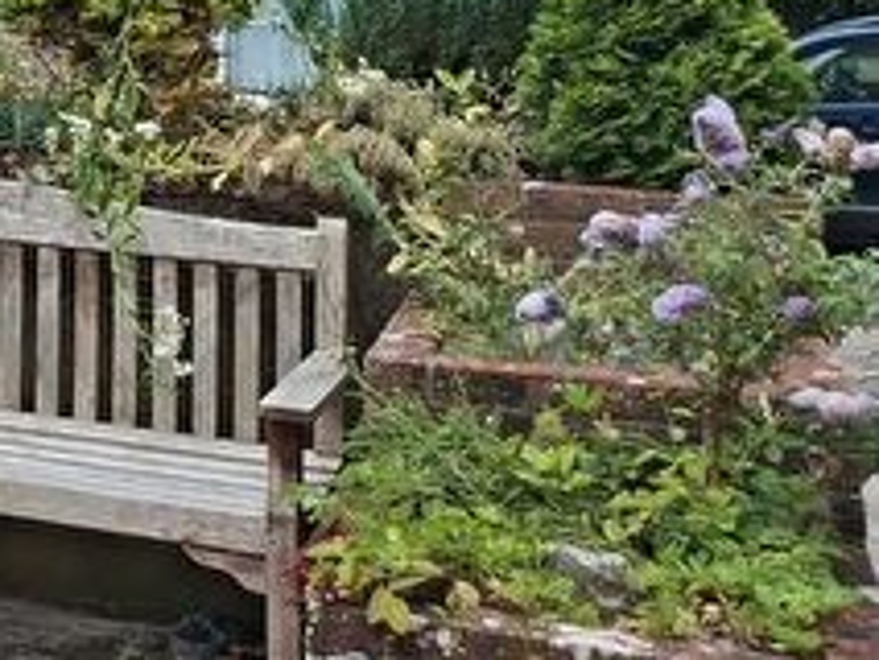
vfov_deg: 16.6
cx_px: -557
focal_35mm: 82
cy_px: -299
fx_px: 2083
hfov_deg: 19.6
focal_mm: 4.69
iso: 32
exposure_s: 1/2639
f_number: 1.8
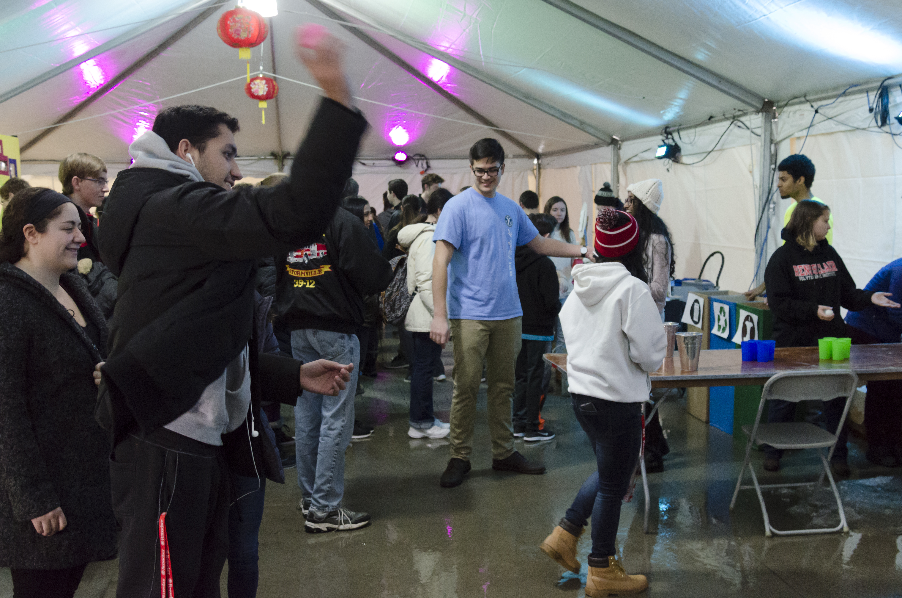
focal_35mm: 39
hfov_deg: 49.6
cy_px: 299
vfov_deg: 34.1
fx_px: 975
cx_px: 451
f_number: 3.8
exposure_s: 1/250
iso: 3200
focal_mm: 26
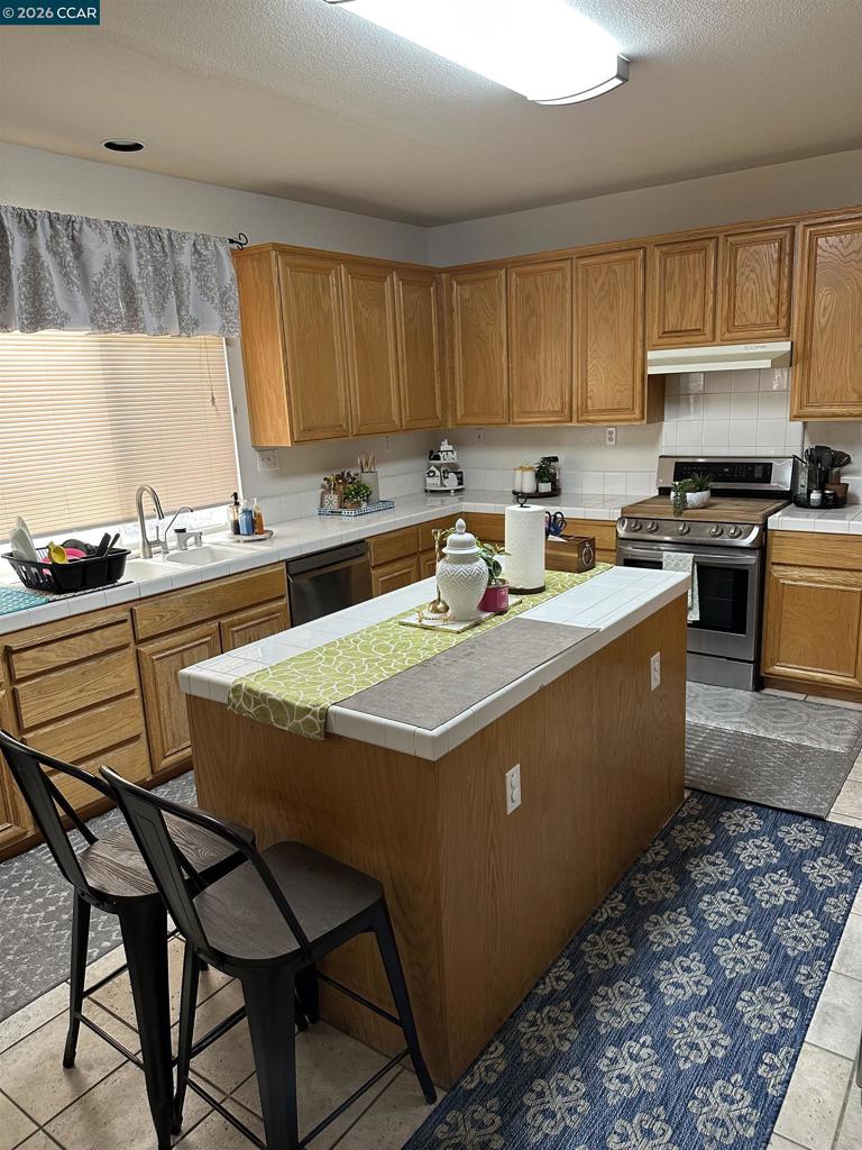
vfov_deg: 71.6
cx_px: 431
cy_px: 575
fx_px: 797
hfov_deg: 56.8
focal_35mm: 24
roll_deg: +2.2
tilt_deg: -11.8
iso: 200
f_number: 1.78
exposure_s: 1/60
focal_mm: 6.86
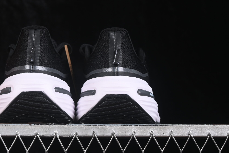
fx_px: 725
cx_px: 73
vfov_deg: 12.0
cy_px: 51
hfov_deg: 17.9
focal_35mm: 114
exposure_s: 1/60
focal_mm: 50
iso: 160
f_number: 6.3
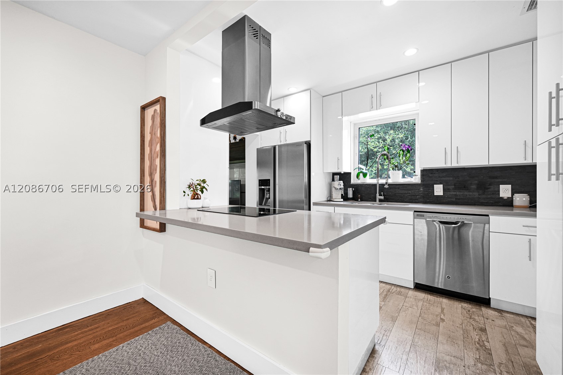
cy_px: 188
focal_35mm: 14
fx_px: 219
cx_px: 282
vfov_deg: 81.2
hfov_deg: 104.2
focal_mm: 14
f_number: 4
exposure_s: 1/15
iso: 125
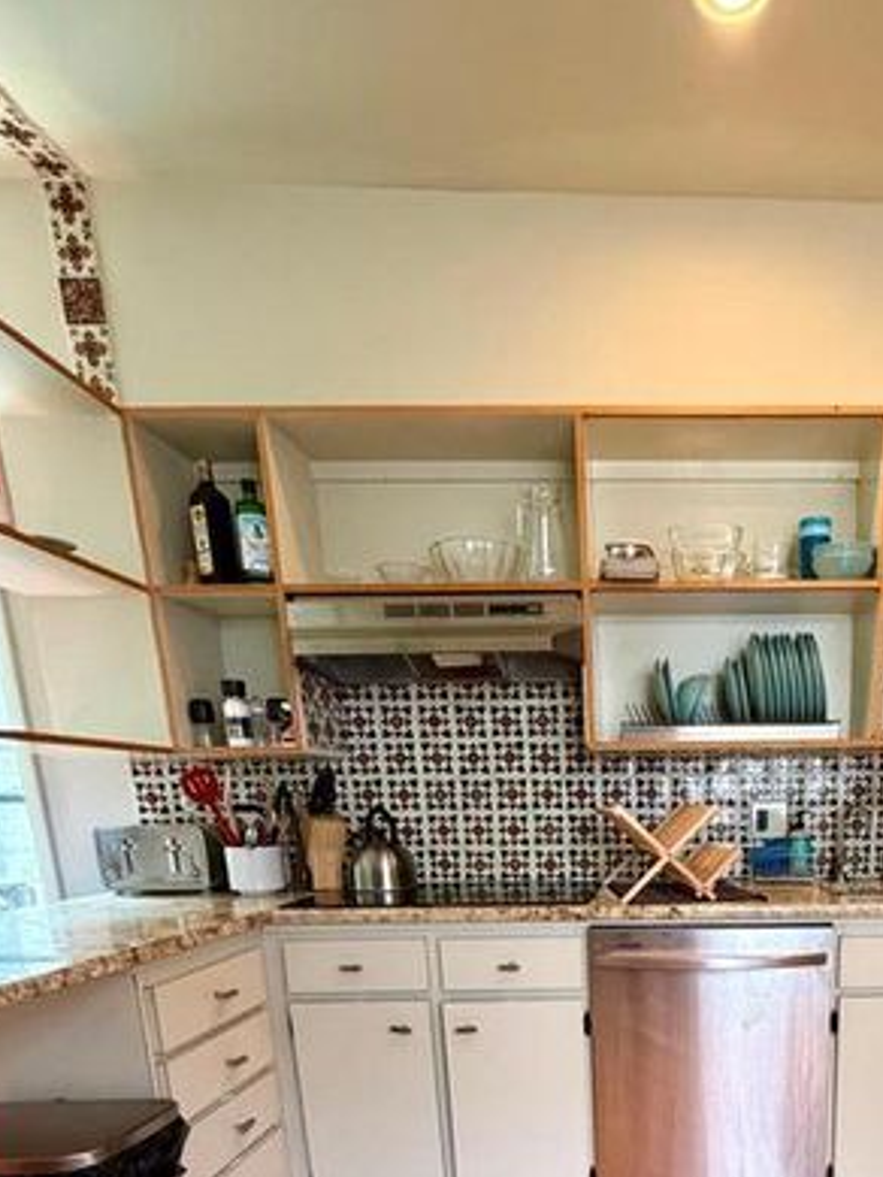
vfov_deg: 63.0
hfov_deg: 53.7
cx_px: 683
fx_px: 816
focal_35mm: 24
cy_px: 1000
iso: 500
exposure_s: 1/60
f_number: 2.2
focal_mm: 2.22
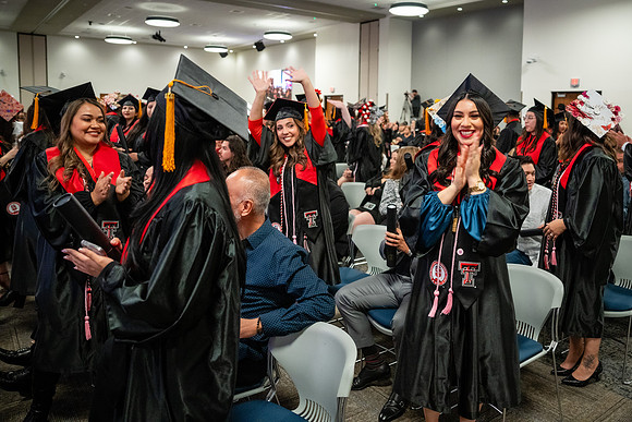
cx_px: 382
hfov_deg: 63.0
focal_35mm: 29
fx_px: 510
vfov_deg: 44.7
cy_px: 167
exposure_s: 1/200
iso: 4000
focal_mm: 24
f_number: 2.8
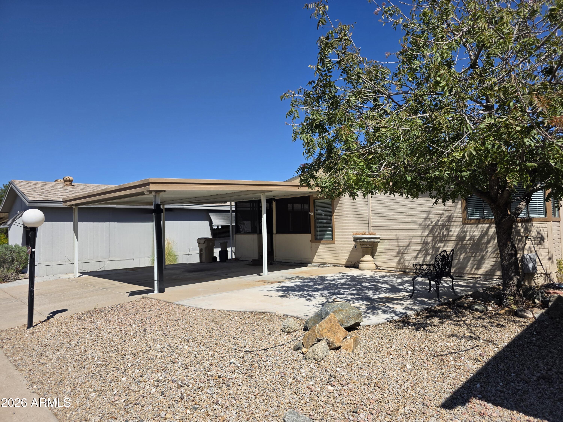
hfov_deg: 73.9
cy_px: 211
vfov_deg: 58.9
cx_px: 282
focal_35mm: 23
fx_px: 374
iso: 80
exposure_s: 1/10000
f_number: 1.7
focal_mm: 6.3
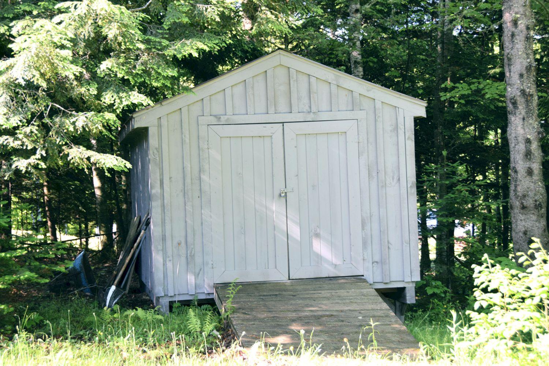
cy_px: 183
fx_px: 1189
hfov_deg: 26.0
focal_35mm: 78
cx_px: 274
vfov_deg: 17.5
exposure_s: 1/160
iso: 400
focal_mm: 52
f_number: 6.3
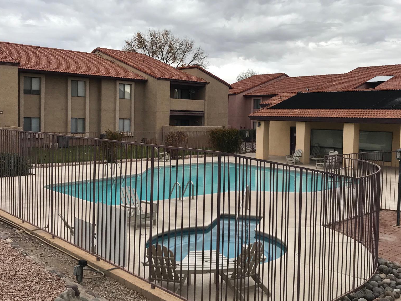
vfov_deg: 38.6
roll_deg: -1.4
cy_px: 140
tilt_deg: -2.0
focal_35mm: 37
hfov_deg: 50.1
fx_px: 429
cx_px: 216
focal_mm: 3.99
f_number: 1.8
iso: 20
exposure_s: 1/997
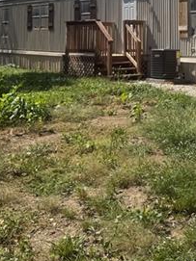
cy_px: -20
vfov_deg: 26.5
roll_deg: -0.6
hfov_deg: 21.2
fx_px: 514
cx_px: 174
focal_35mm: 68
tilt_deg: +8.5
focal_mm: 6.76
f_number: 1.78
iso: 80
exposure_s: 1/5319
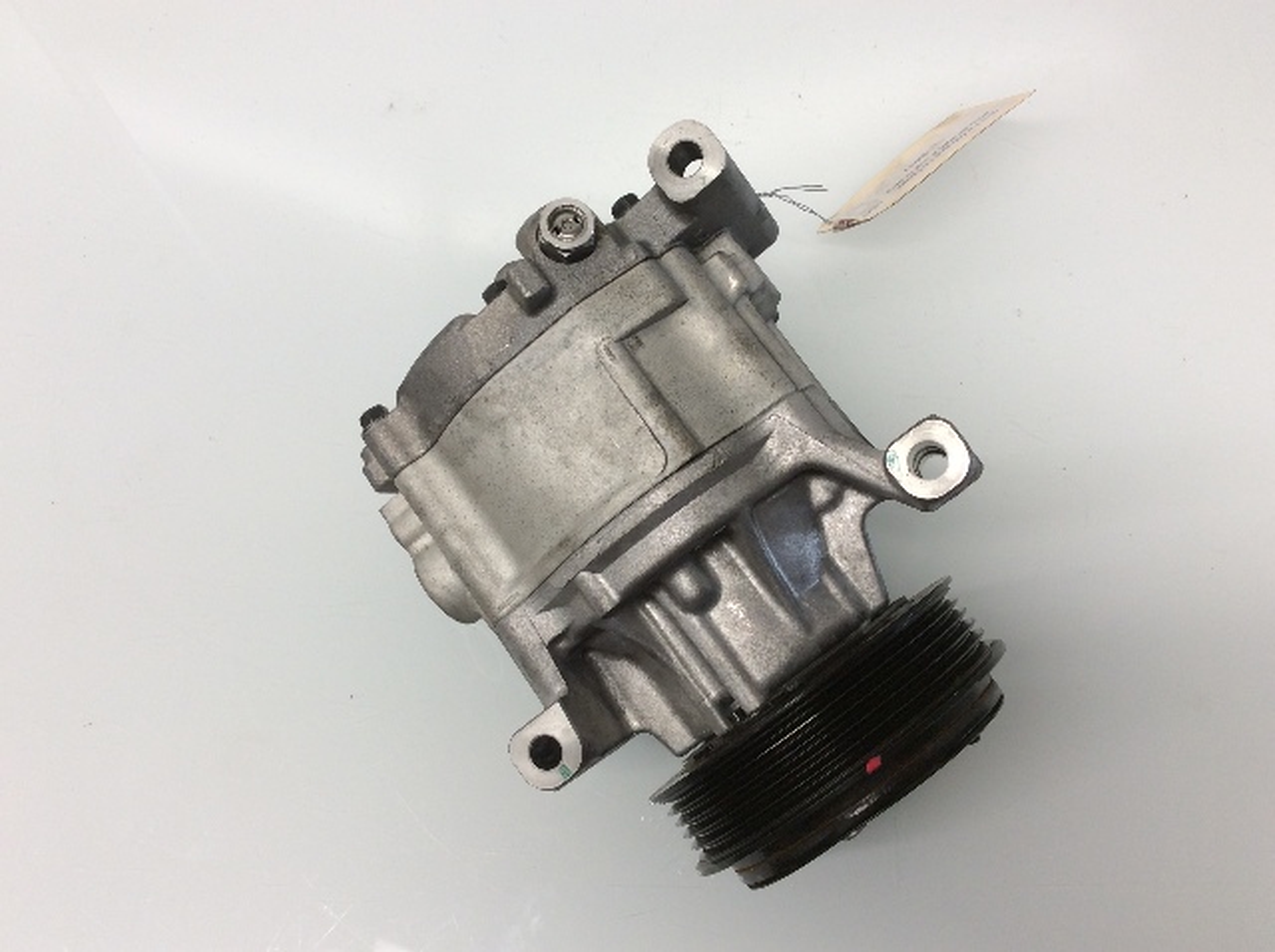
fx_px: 1177
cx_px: 638
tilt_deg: -71.1
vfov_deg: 44.1
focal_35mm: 32
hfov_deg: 56.9
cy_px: 476
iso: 40
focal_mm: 3.3
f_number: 2.4
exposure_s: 1/60
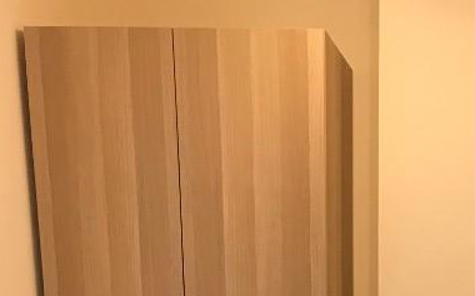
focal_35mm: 80
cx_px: 445
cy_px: 594
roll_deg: -0.8
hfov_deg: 24.9
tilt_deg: -14.5
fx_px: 1035
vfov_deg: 13.8
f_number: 1.8
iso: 40
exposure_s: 1/33
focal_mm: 3.99
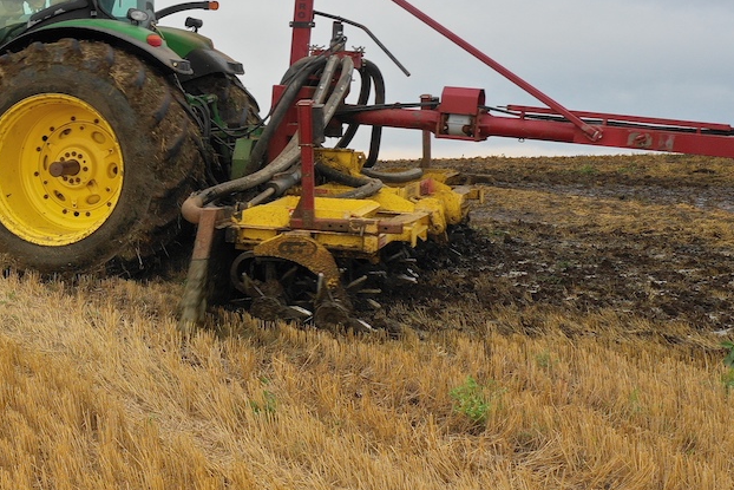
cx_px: 146
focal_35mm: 72
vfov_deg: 18.9
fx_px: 1468
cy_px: 153
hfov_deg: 27.5
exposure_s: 1/120
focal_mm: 10.26
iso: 100
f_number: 4
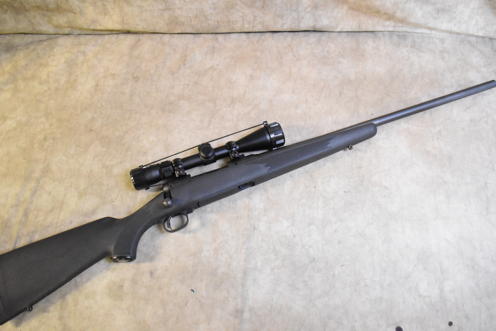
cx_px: 248
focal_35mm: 33
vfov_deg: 40.0
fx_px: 455
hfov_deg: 57.2
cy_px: 166
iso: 9000
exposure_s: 1/125
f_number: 3.8
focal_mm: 22
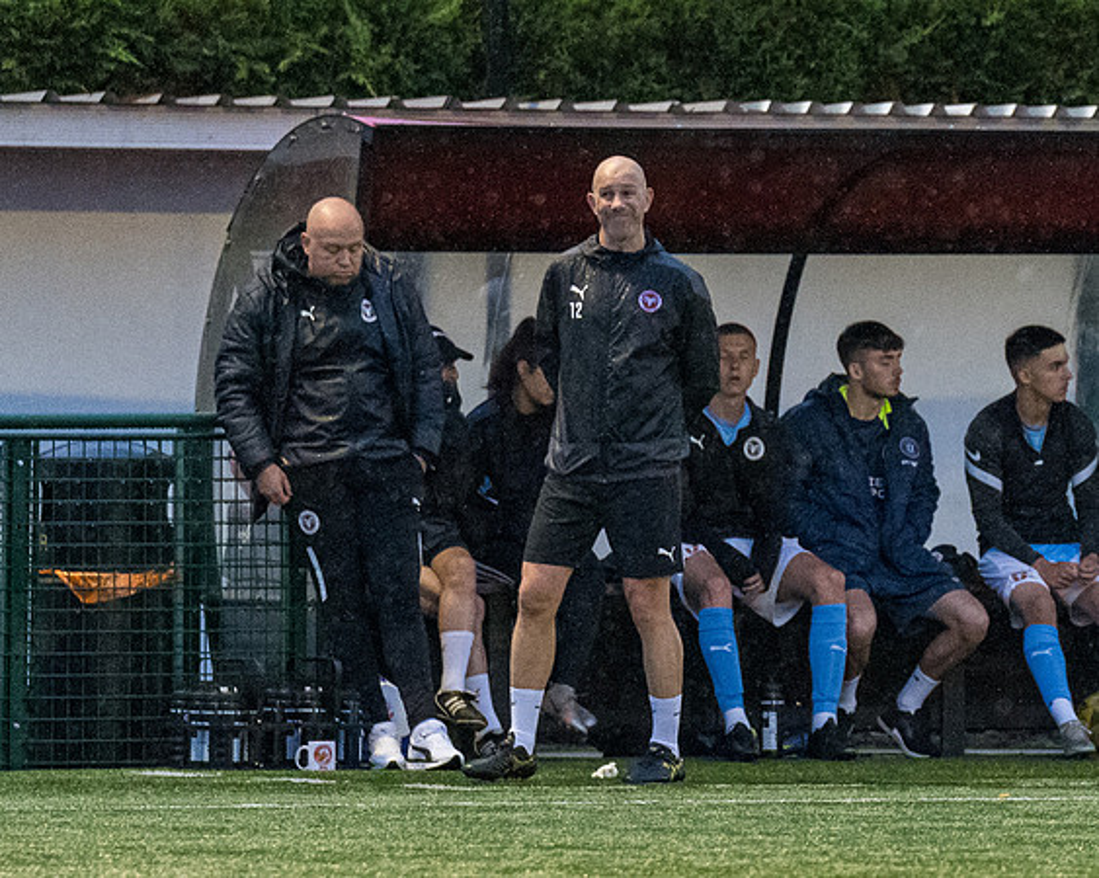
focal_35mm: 604
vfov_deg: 2.6
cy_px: 413
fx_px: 19643
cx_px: 1026
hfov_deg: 3.2
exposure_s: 1/1000
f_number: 2.8
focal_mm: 200
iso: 6400
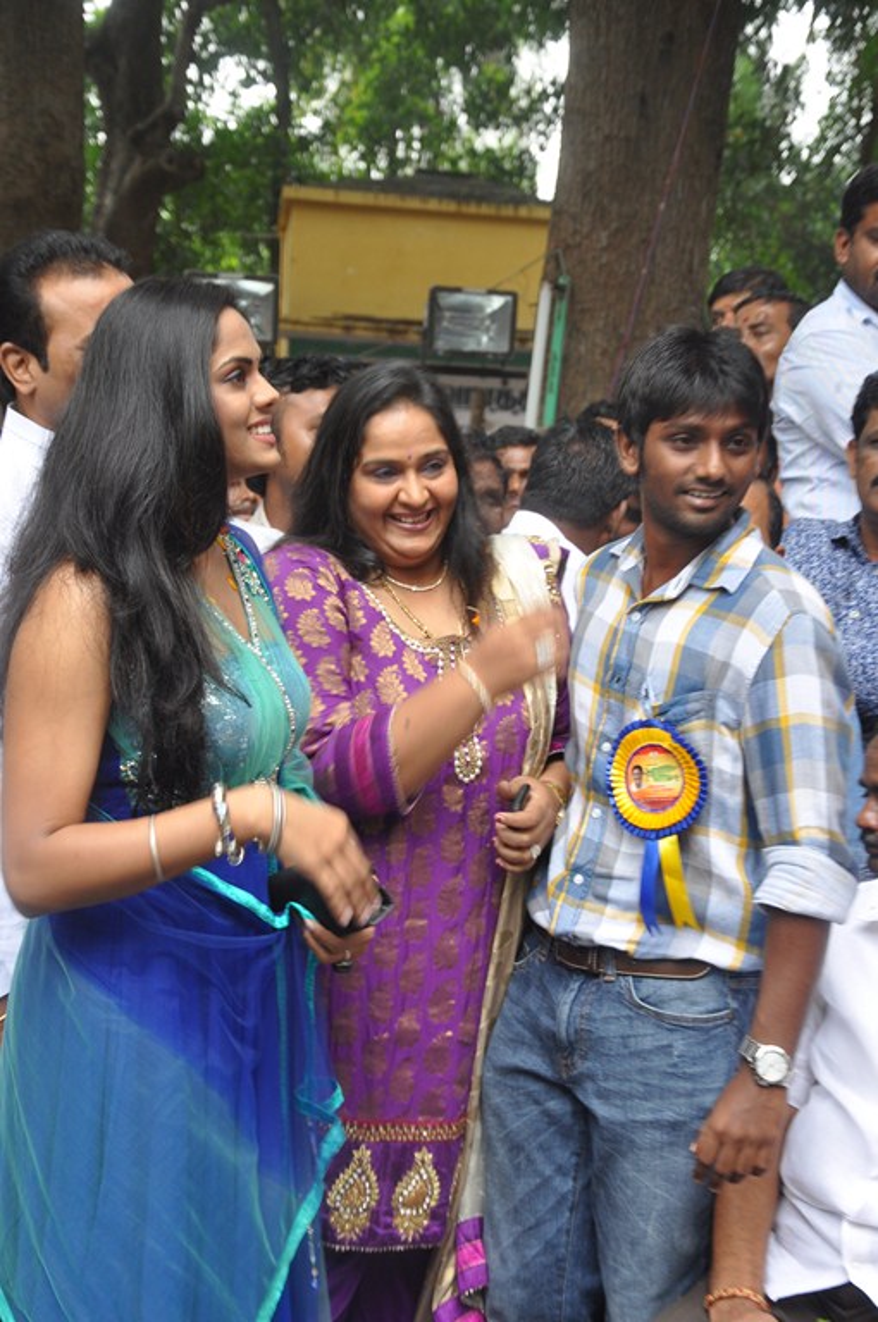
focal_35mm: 75
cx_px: 439
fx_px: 2751
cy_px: 661
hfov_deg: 18.1
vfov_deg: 27.0
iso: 560
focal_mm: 50
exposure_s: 1/60
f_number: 5
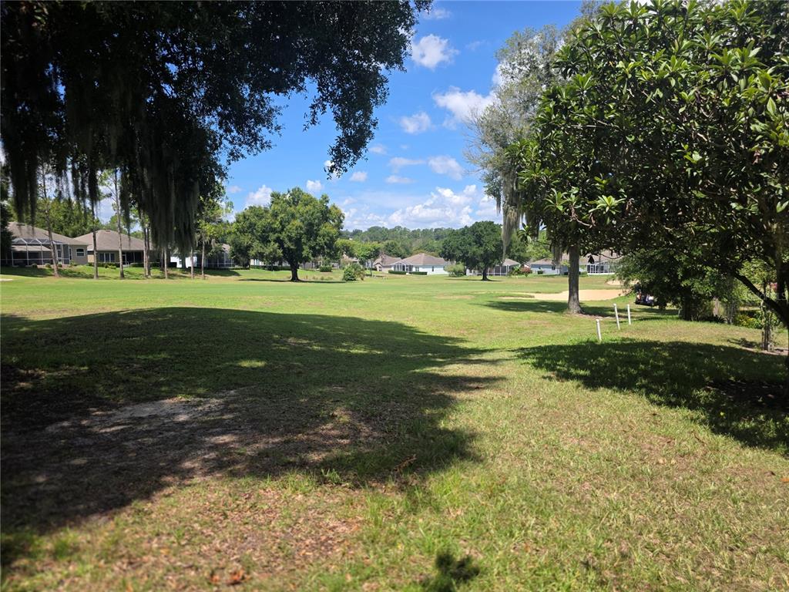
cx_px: 394
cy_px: 296
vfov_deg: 58.9
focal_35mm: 23
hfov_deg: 73.9
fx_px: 524
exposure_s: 1/3972
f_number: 1.7
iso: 80
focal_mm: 6.3
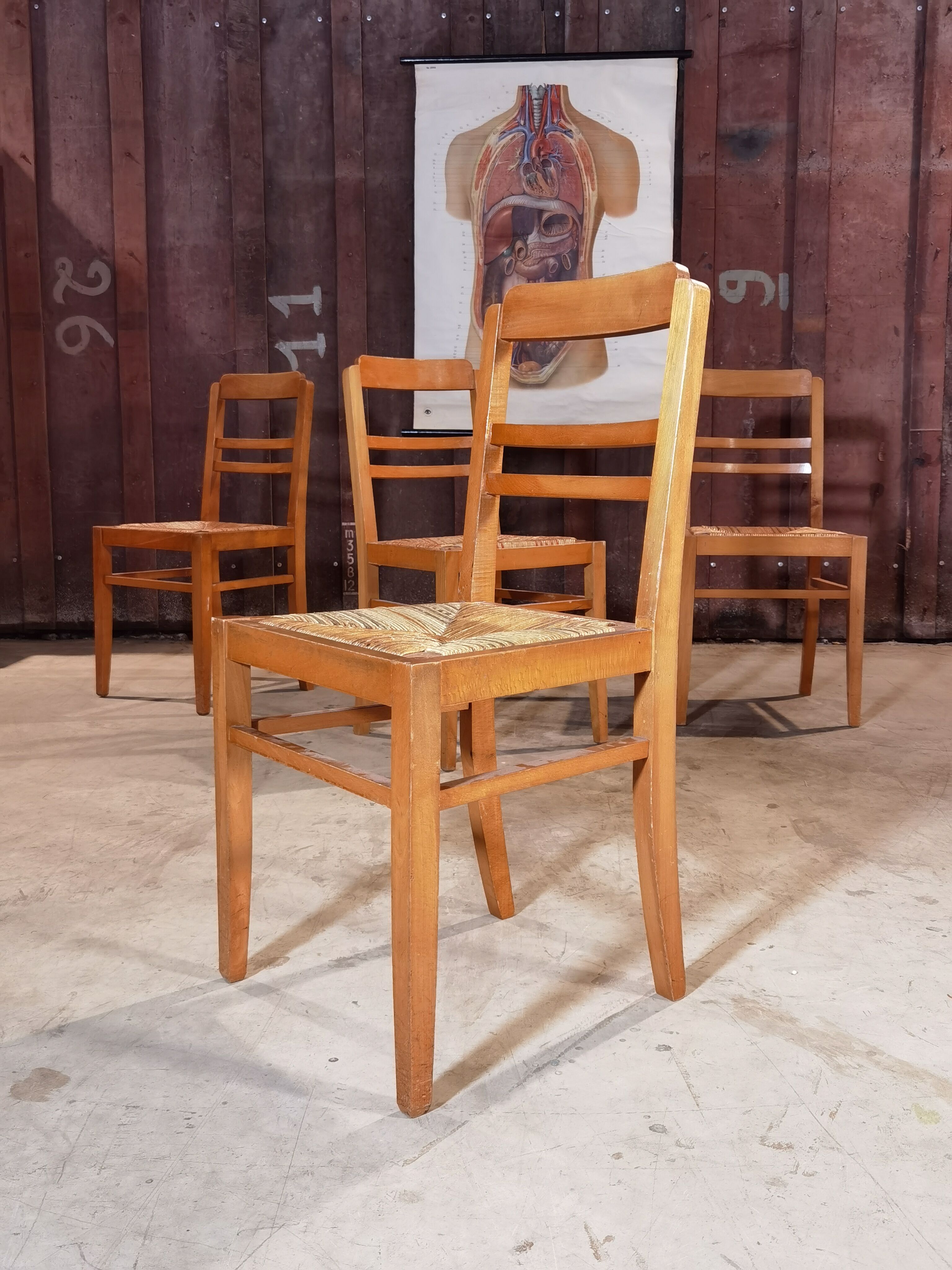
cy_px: 635
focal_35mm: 34
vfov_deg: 54.0
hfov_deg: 41.8
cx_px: 476
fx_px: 1247
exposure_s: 1/50
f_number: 1.9
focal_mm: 6.71
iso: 250
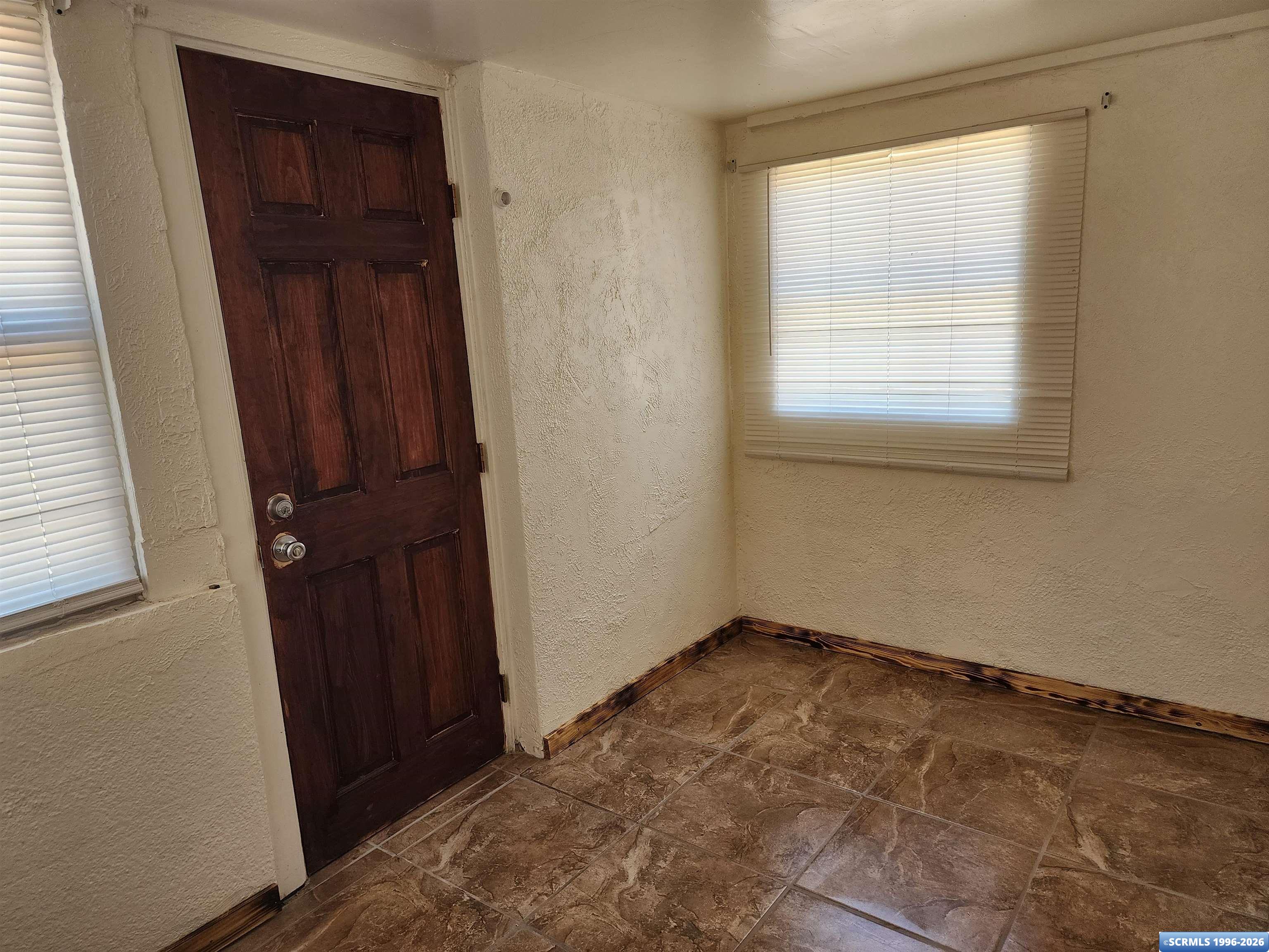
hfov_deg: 73.9
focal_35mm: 23
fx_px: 843
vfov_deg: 58.9
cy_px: 476
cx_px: 634
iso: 125
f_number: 1.8
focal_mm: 6.4
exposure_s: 1/180
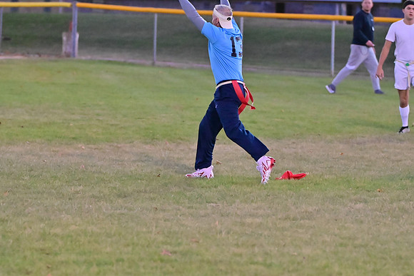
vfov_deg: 6.3
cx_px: 207
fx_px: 2496
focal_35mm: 217
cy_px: 138
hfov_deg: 9.5
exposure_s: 1/500
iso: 6400
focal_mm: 145
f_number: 4
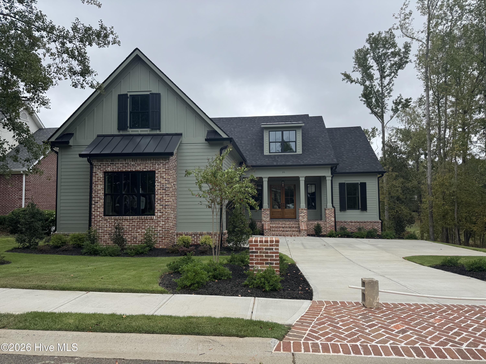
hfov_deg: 71.6
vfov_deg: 56.8
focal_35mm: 24
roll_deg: +0.8
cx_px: 243
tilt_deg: +2.4
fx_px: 337
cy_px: 182
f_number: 1.78
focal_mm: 6.76
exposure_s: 1/1456
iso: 80
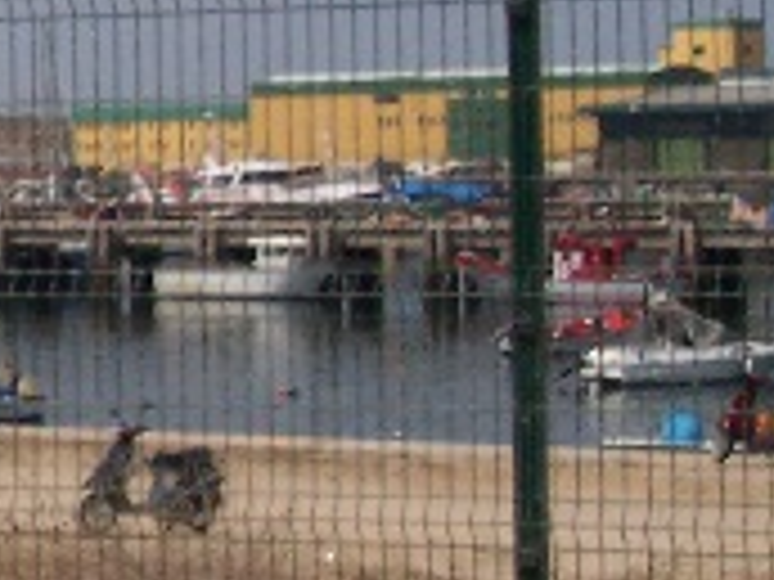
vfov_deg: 8.3
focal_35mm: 177
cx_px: -576
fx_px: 3958
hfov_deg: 10.6
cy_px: -148
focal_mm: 8
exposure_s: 1/1000
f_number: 4.8
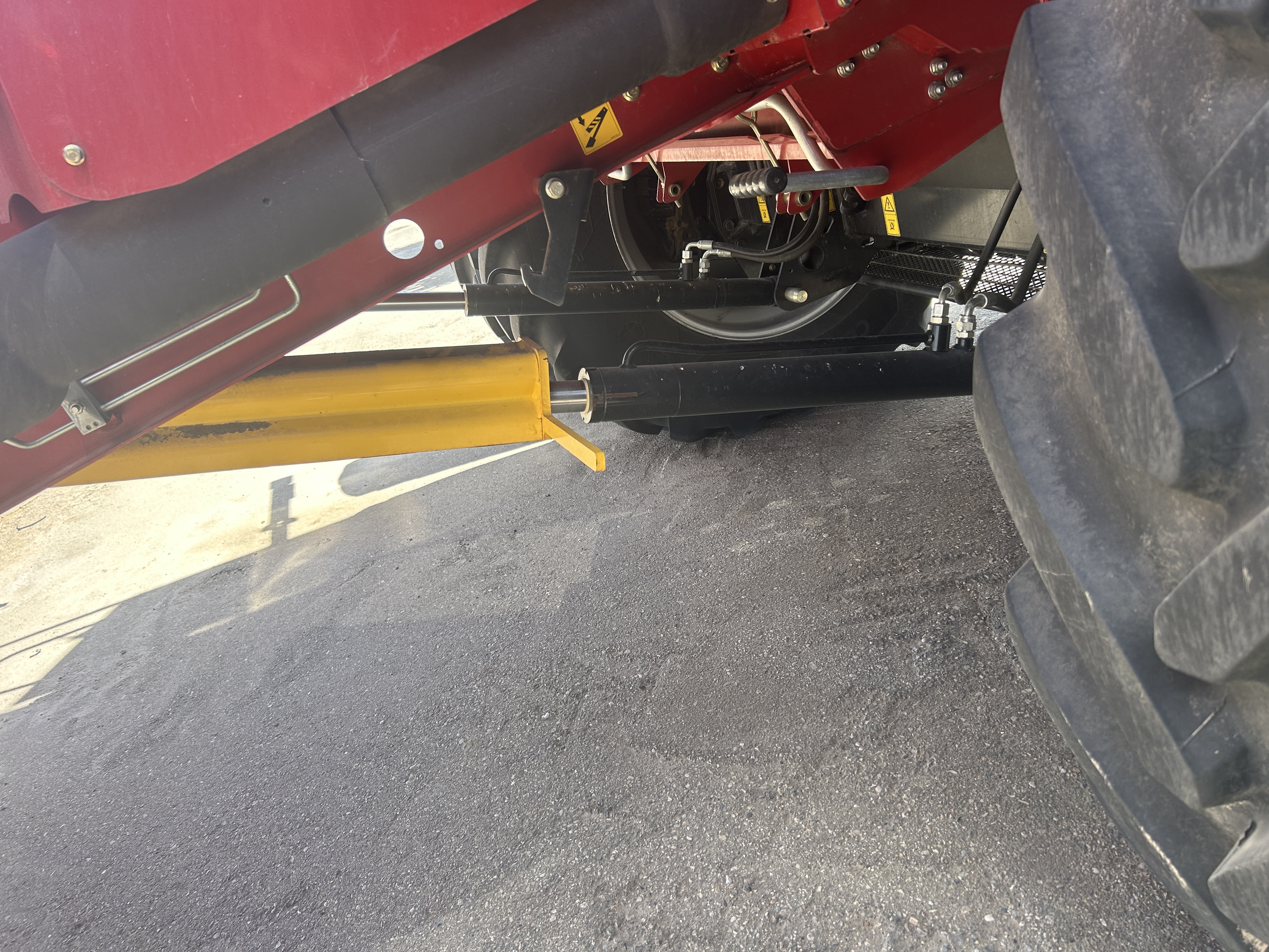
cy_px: 476
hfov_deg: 67.3
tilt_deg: -23.0
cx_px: 634
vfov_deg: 53.1
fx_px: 953
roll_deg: +14.4
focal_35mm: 26
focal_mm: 5.7
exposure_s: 1/431
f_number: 1.5
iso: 50
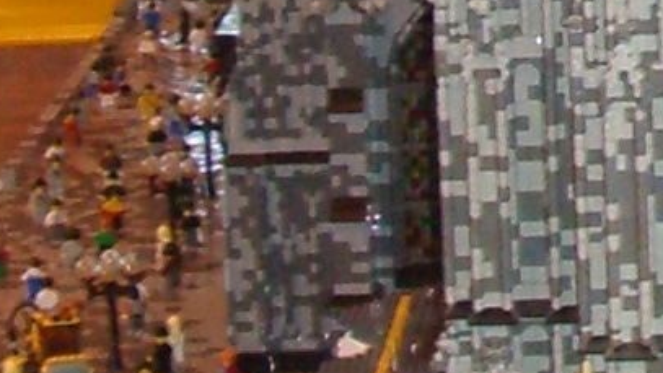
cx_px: 1513
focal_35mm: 240
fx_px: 4220
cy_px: -515
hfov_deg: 8.3
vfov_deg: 4.9
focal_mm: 5.8
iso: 200
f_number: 2.6
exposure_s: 1/60
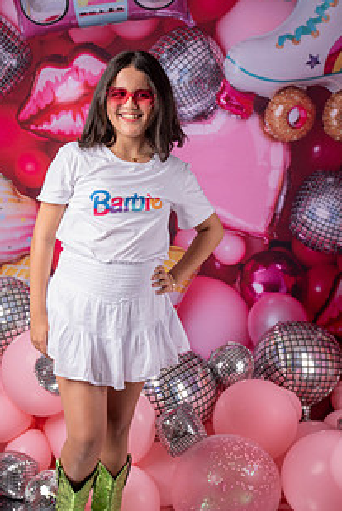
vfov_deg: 34.4
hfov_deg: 23.3
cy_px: 307
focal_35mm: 58
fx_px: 826
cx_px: 111
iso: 125
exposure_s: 1/200
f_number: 5
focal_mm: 40
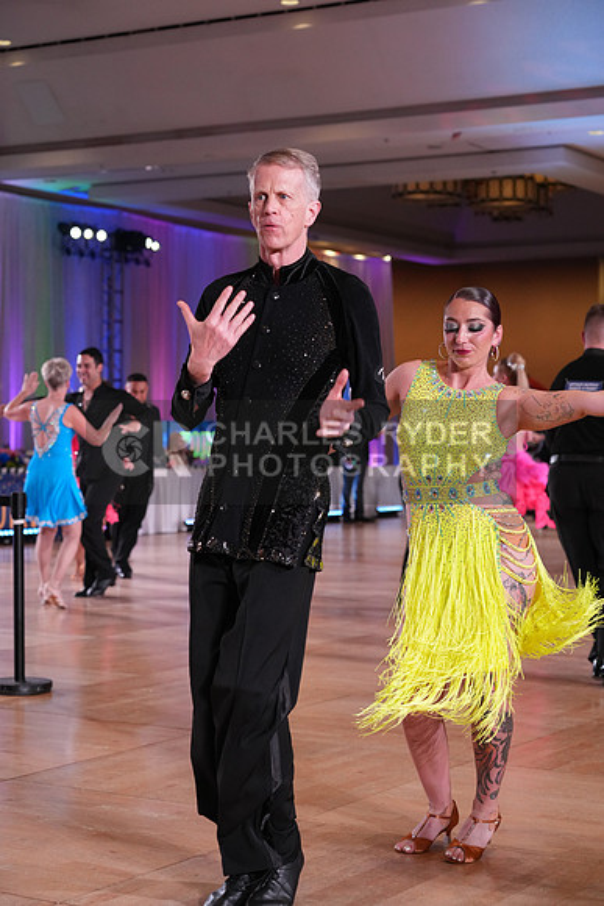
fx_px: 1685
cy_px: 453
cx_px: 302
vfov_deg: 30.1
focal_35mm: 67
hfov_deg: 20.3
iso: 2500
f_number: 4
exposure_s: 1/500
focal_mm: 67
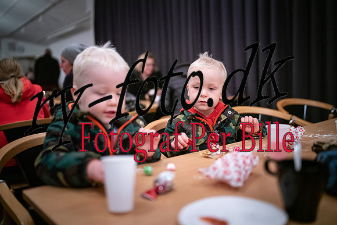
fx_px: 328
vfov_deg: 37.9
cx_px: 168
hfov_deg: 54.4
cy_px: 112
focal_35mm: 35
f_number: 1.4
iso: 8000
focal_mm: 35
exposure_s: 1/1600
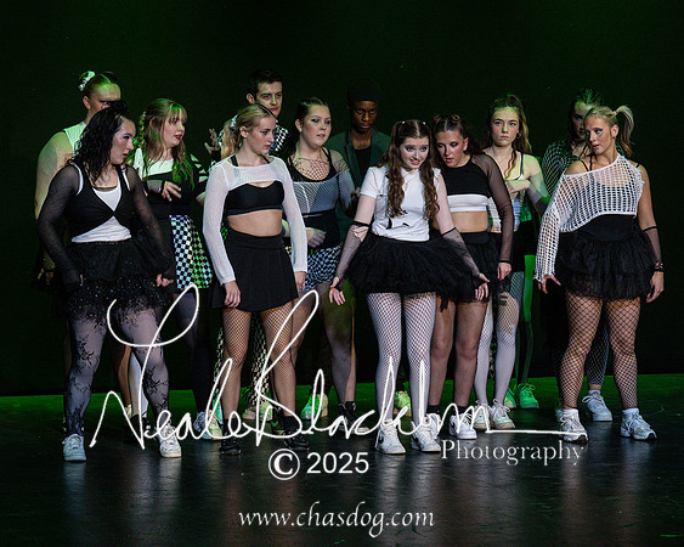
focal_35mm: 130
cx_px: 384
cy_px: 279
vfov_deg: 11.9
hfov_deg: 14.8
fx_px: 2632
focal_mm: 72
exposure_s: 1/250
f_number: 4
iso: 1250
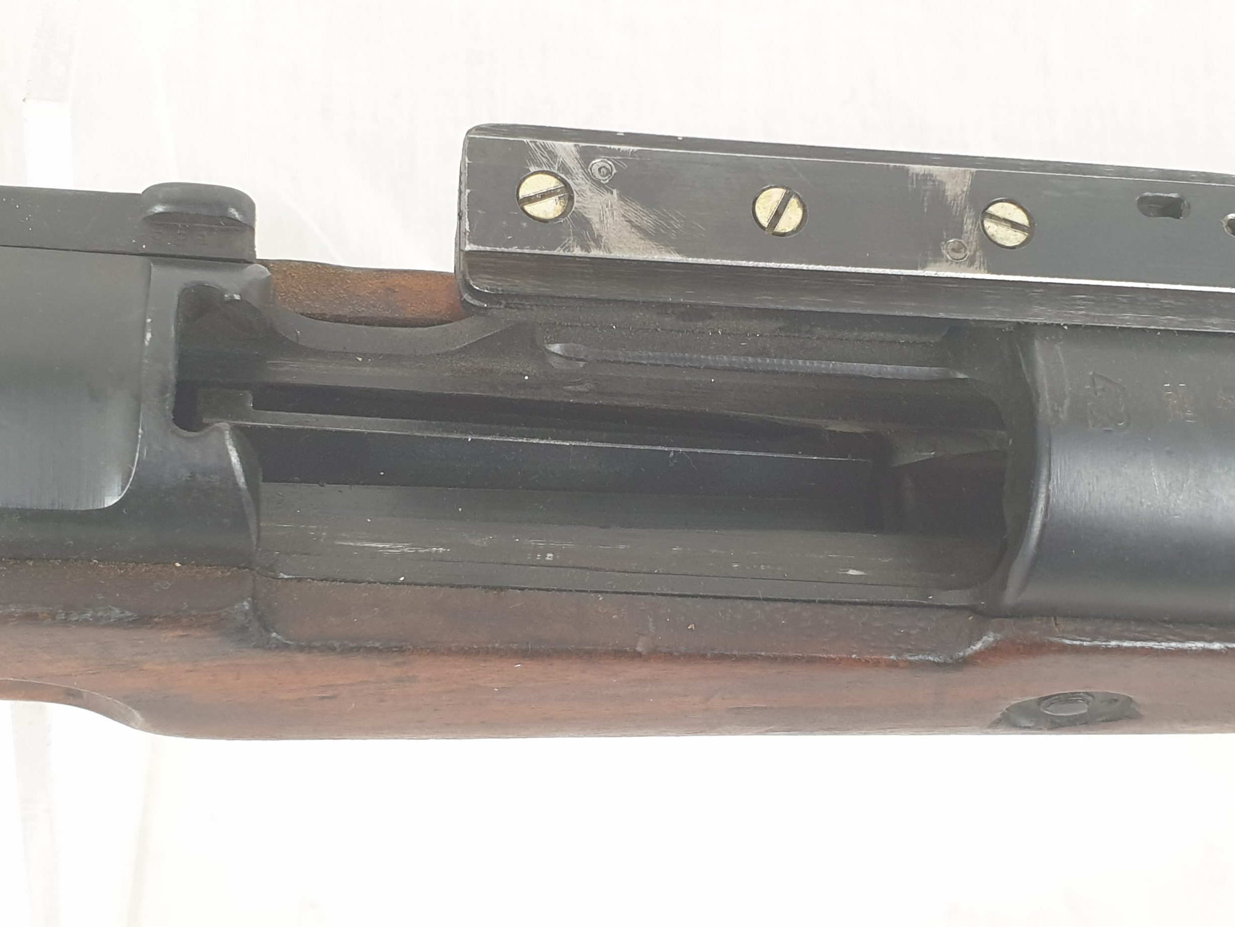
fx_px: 963
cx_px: 594
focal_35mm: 27
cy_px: 461
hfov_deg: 65.3
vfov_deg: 51.4
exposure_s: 1/50
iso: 200
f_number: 2.4
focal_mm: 4.3
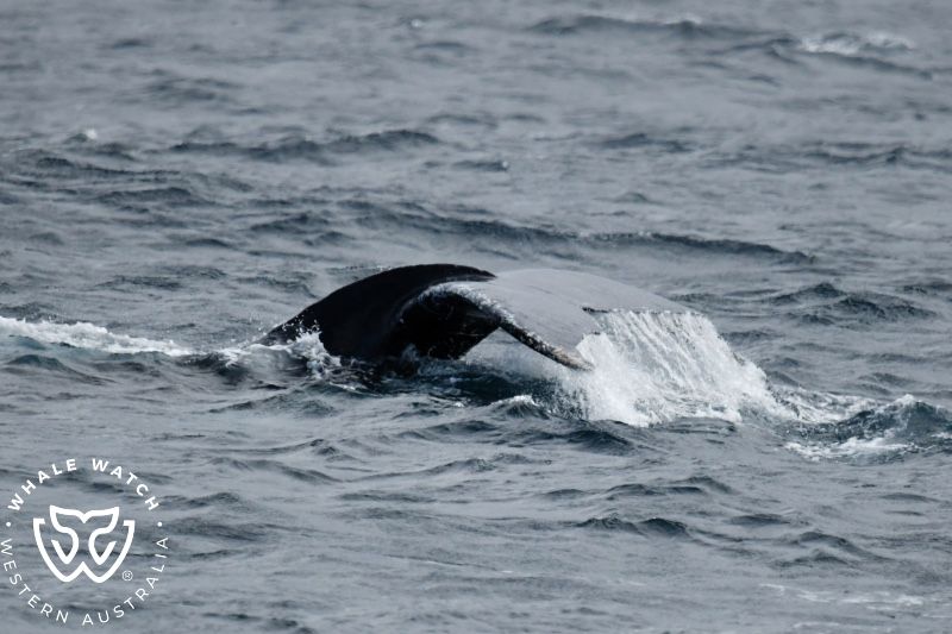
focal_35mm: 600
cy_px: 317
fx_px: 15862
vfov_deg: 2.3
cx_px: 476
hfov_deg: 3.4
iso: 1400
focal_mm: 600
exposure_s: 1/8000
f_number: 6.3
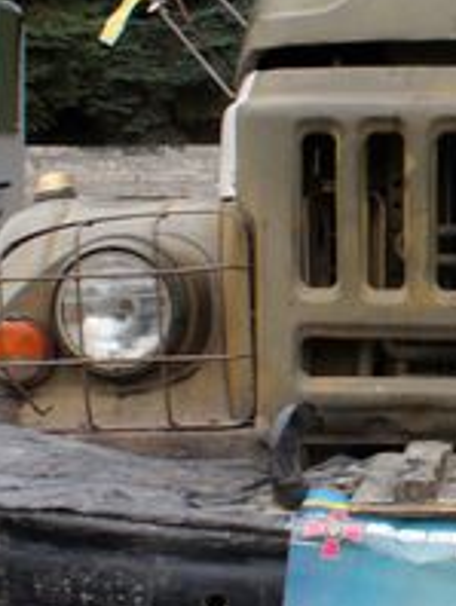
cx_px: 615
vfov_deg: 17.5
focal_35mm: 112
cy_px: 259
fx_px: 1963
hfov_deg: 12.8
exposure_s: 1/160
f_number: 4.5
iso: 100
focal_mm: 22
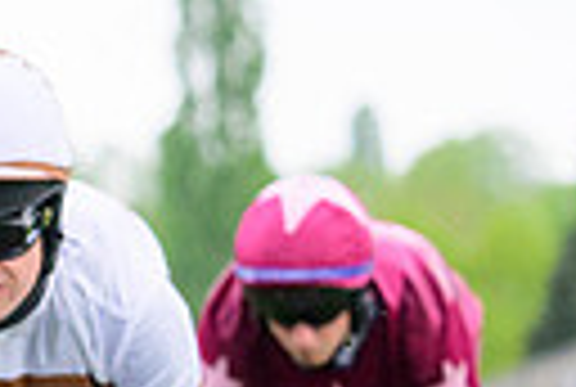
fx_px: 10504
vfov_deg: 2.1
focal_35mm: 655
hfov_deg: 3.1
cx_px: -684
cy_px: 686
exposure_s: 1/1250
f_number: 5.6
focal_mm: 145
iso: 1250
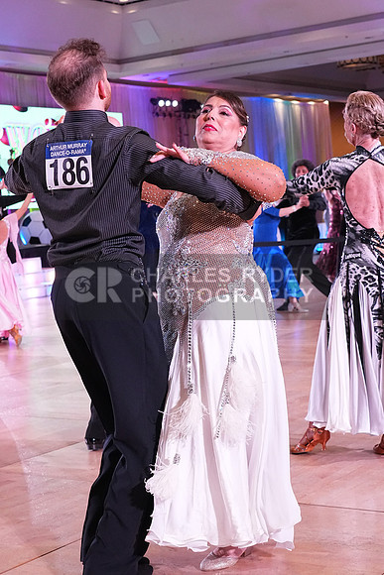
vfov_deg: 31.9
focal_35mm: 63
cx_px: 192
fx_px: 1007
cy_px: 288
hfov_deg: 21.6
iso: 3200
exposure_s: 1/320
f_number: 5.6
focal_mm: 42
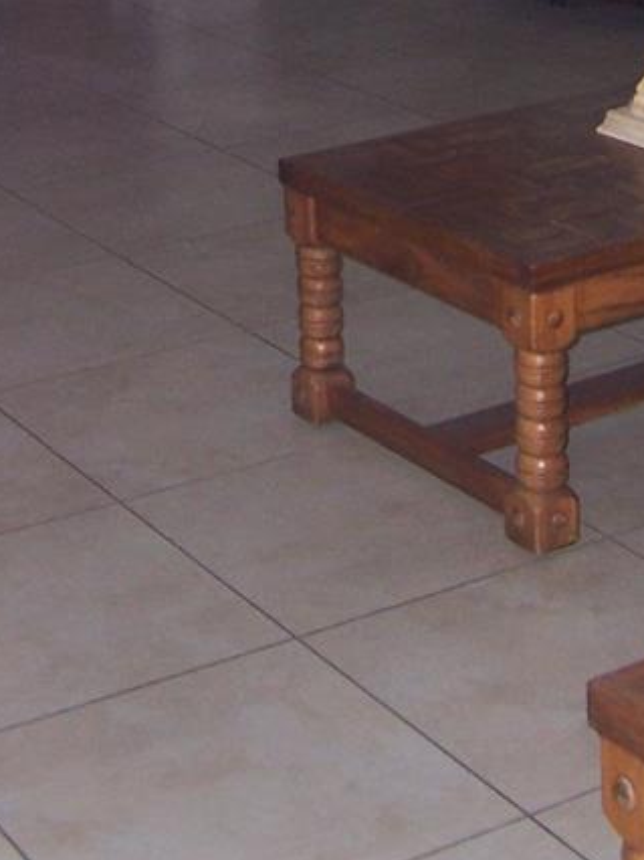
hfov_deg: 15.9
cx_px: 250
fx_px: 2309
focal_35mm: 93
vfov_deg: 19.6
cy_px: -216
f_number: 2.8
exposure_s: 1/60
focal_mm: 5.5
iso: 140
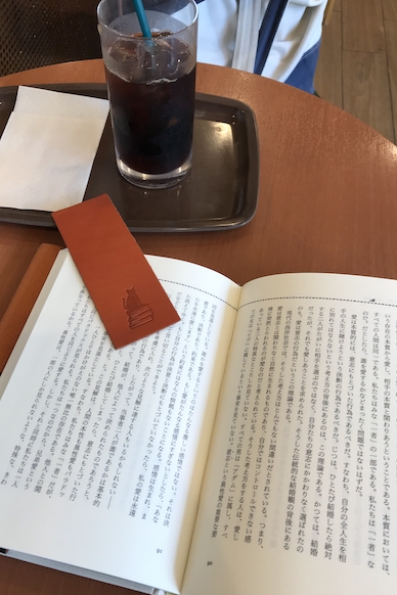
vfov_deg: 61.9
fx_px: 496
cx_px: 187
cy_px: 290
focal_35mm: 30
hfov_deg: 43.6
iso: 32
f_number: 1.8
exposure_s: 1/50
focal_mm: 3.99
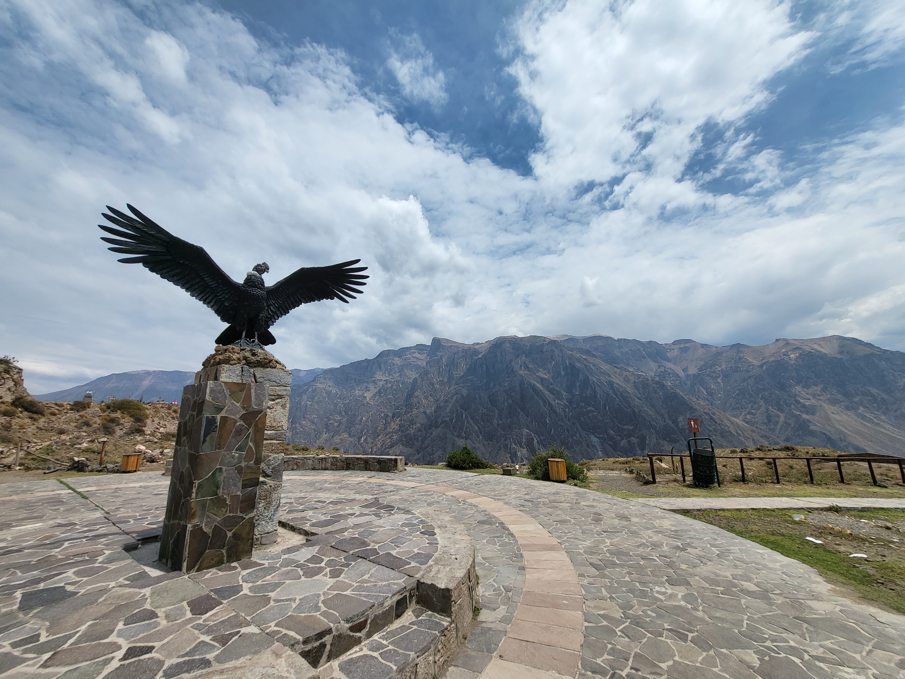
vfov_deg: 89.9
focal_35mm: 13
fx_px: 340
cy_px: 340
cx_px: 452
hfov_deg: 106.2
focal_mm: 1.74
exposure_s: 1/2930
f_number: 2.2
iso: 32
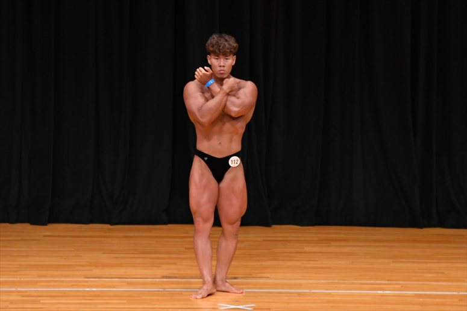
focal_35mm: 270
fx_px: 3501
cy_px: 156
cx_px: 234
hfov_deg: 7.6
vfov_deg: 5.1
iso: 3200
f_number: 5.6
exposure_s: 1/400
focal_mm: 180
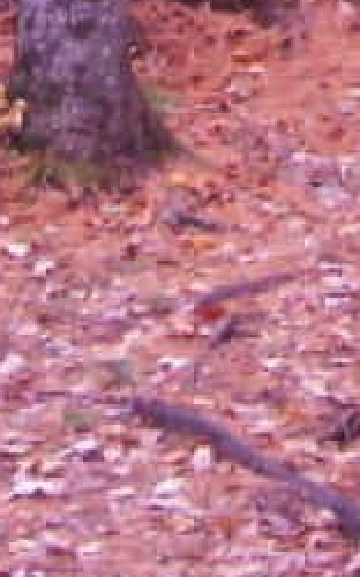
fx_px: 3458
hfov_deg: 6.0
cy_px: -601
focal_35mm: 220
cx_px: 231
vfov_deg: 9.0
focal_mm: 6.3
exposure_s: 1/60
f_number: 2.8
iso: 140
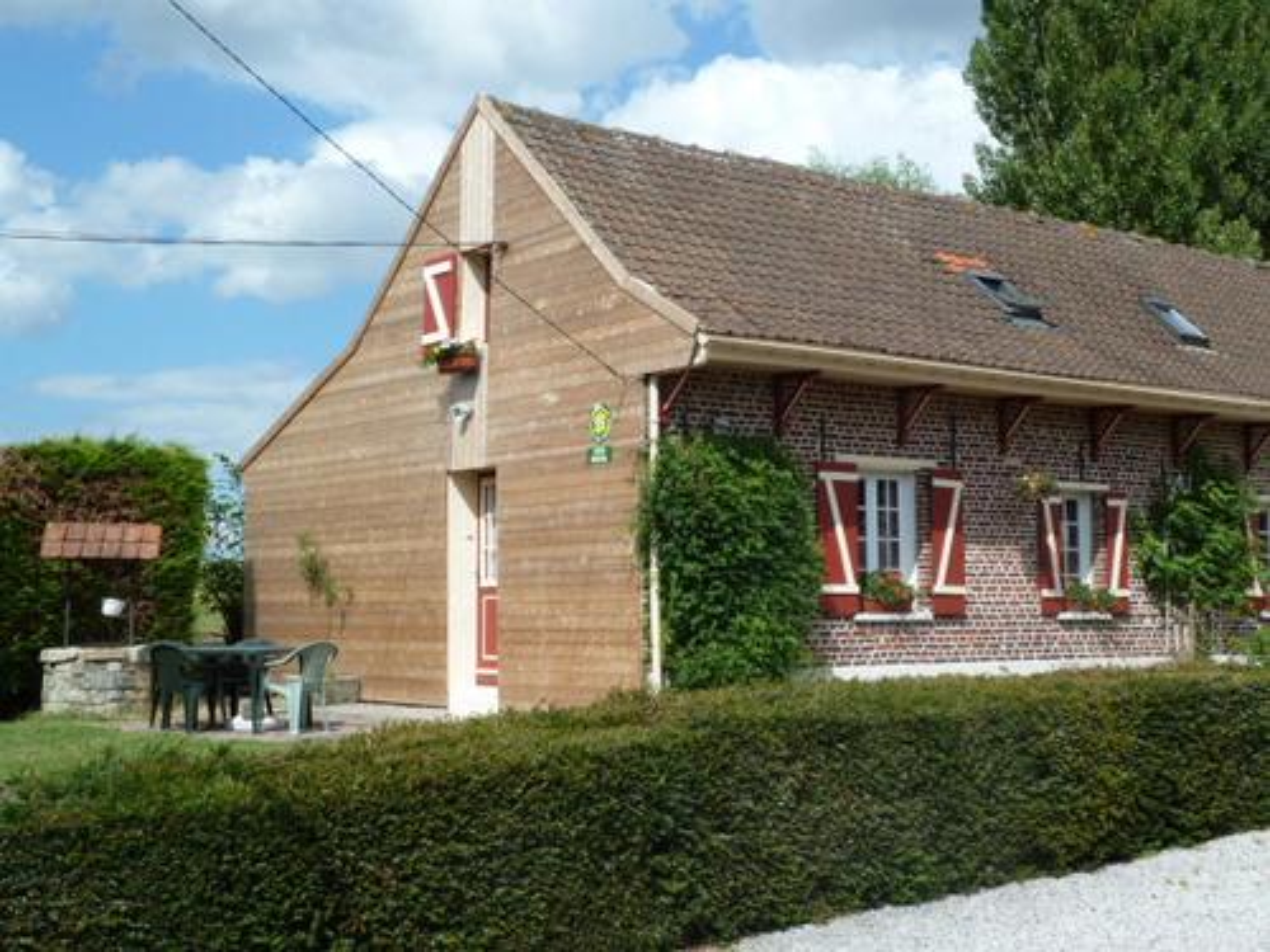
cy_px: 476
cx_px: 635
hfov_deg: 39.7
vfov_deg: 30.3
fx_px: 1761
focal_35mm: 48
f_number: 5
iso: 80
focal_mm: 7.9
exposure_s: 1/400
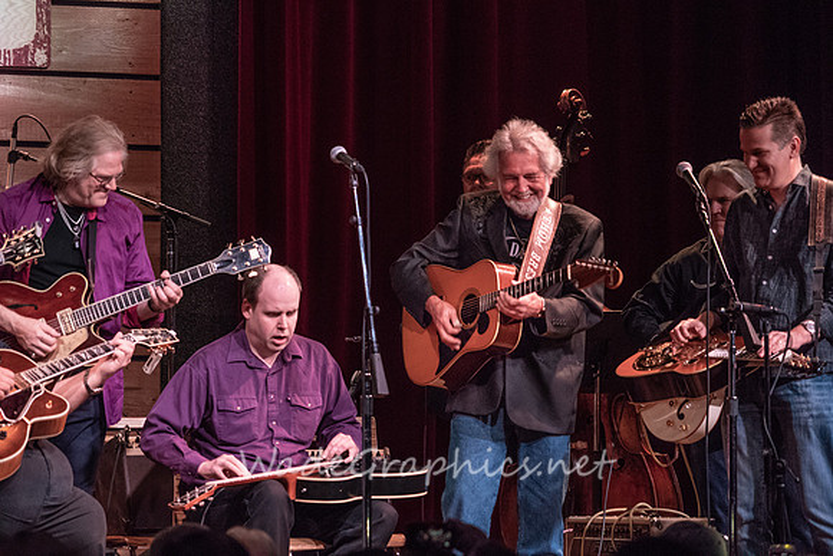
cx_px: 416
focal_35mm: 240
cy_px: 278
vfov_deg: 5.7
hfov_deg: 8.6
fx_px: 5554
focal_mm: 240
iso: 6400
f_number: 8
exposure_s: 1/100
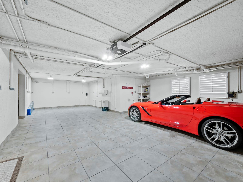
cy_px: 91
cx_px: 122
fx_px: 98
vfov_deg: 85.7
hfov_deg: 102.1
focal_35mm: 14
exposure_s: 1/1.67
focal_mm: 7
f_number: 10
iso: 400
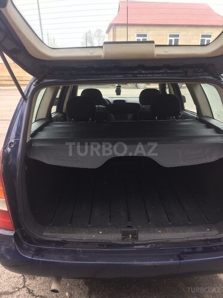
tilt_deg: -22.1
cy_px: 149
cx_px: 112
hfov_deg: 48.2
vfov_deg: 61.7
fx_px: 249
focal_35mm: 29
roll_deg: -0.3
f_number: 2.2
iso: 40
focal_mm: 4.15
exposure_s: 1/50
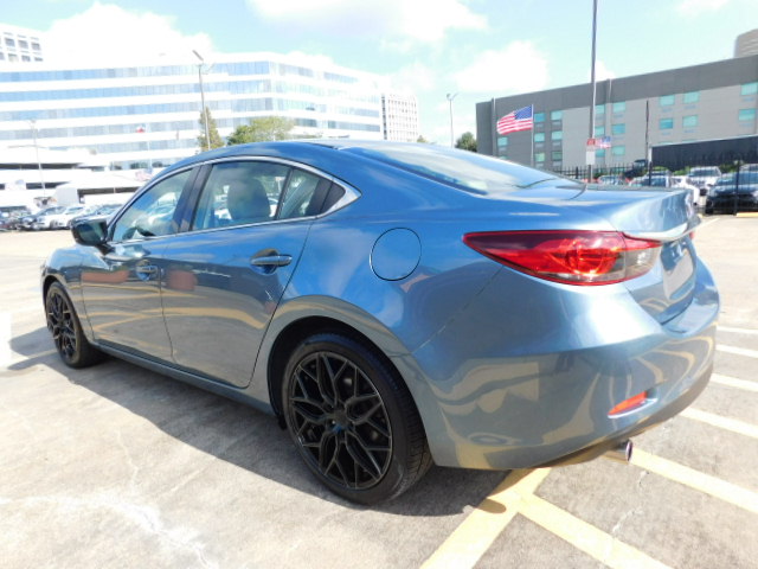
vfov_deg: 58.9
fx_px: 504
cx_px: 379
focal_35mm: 23
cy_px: 284
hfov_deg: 73.9
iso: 125
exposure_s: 1/800
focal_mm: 4
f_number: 3
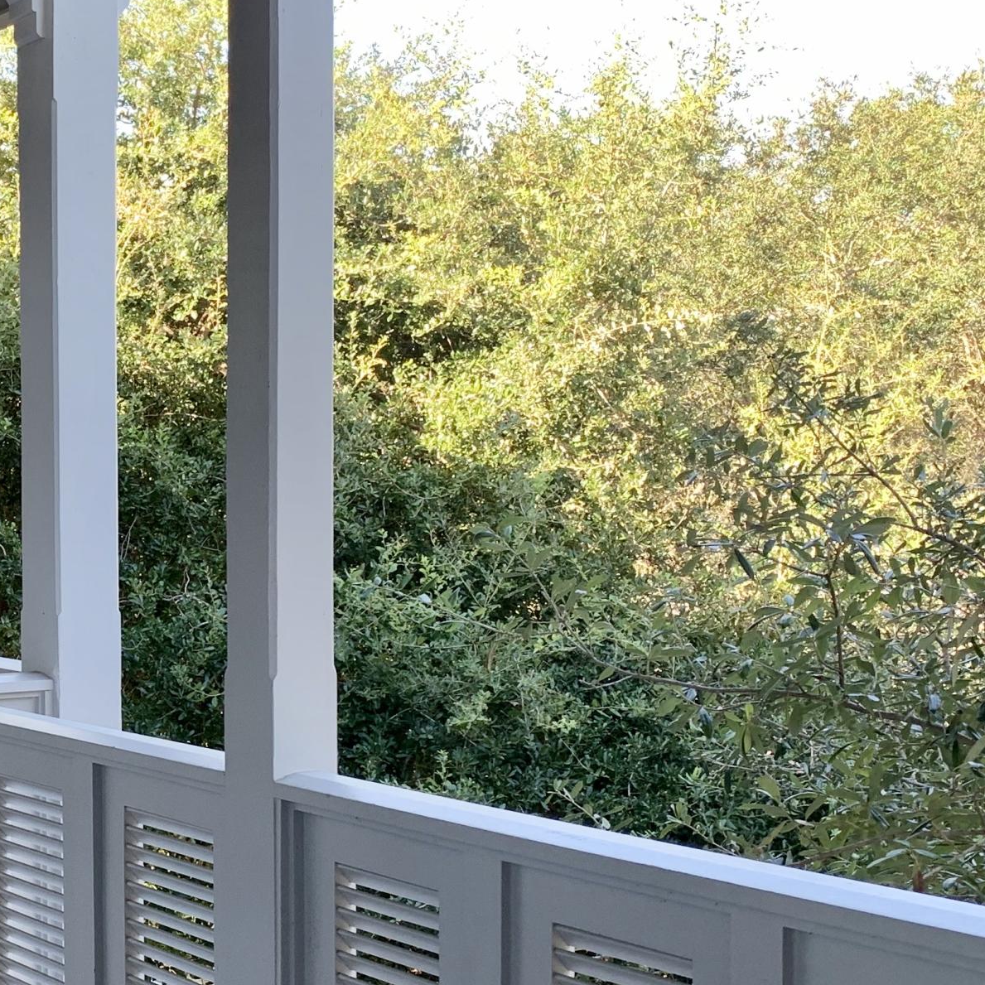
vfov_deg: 29.5
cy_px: 565
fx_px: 1867
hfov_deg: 27.5
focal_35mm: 58
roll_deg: +0.9
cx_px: -51
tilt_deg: -3.3
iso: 40
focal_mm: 4.25
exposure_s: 1/122
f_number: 1.8
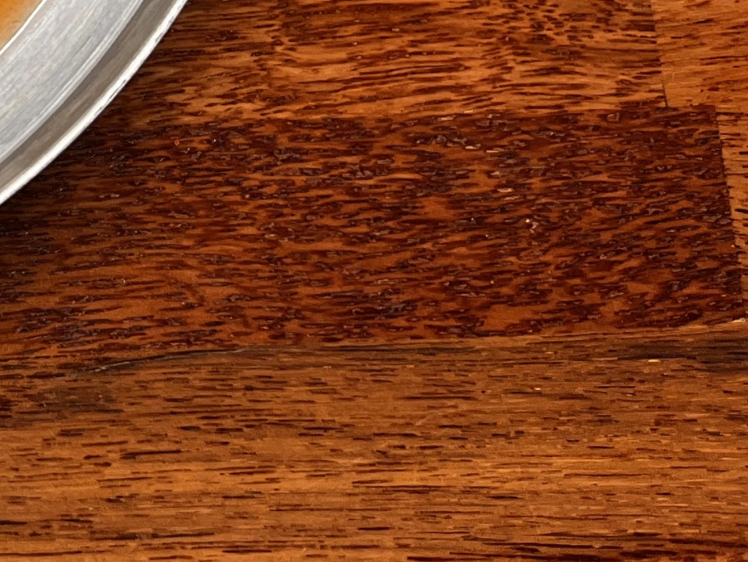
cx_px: -512
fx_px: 1989
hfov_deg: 17.9
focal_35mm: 92
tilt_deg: -76.7
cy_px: -386
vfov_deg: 14.5
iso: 80
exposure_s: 1/120
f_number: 1.6
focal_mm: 5.1
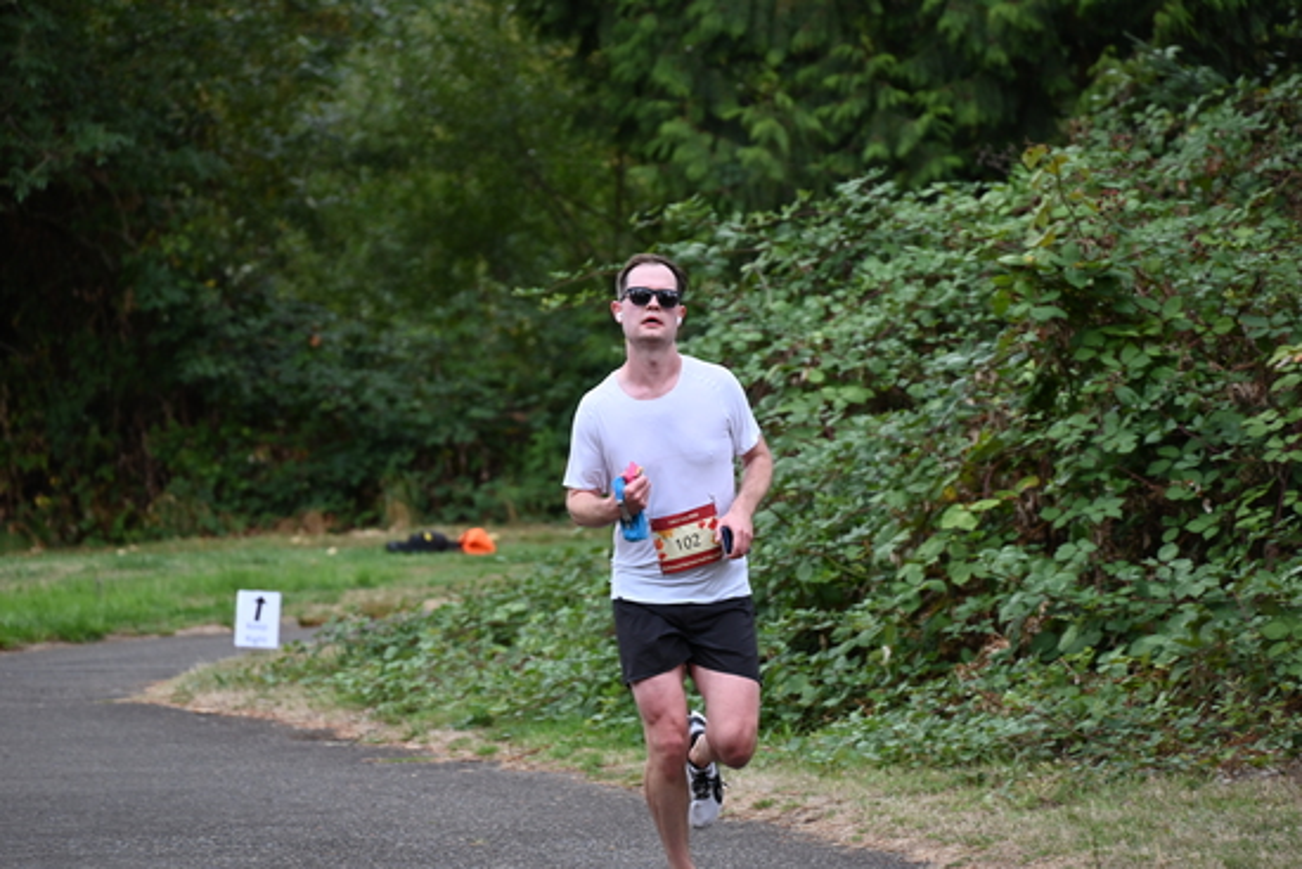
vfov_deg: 6.9
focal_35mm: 200
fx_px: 7235
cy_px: 434
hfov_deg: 10.3
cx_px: 651
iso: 450
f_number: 6.3
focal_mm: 200
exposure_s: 1/250
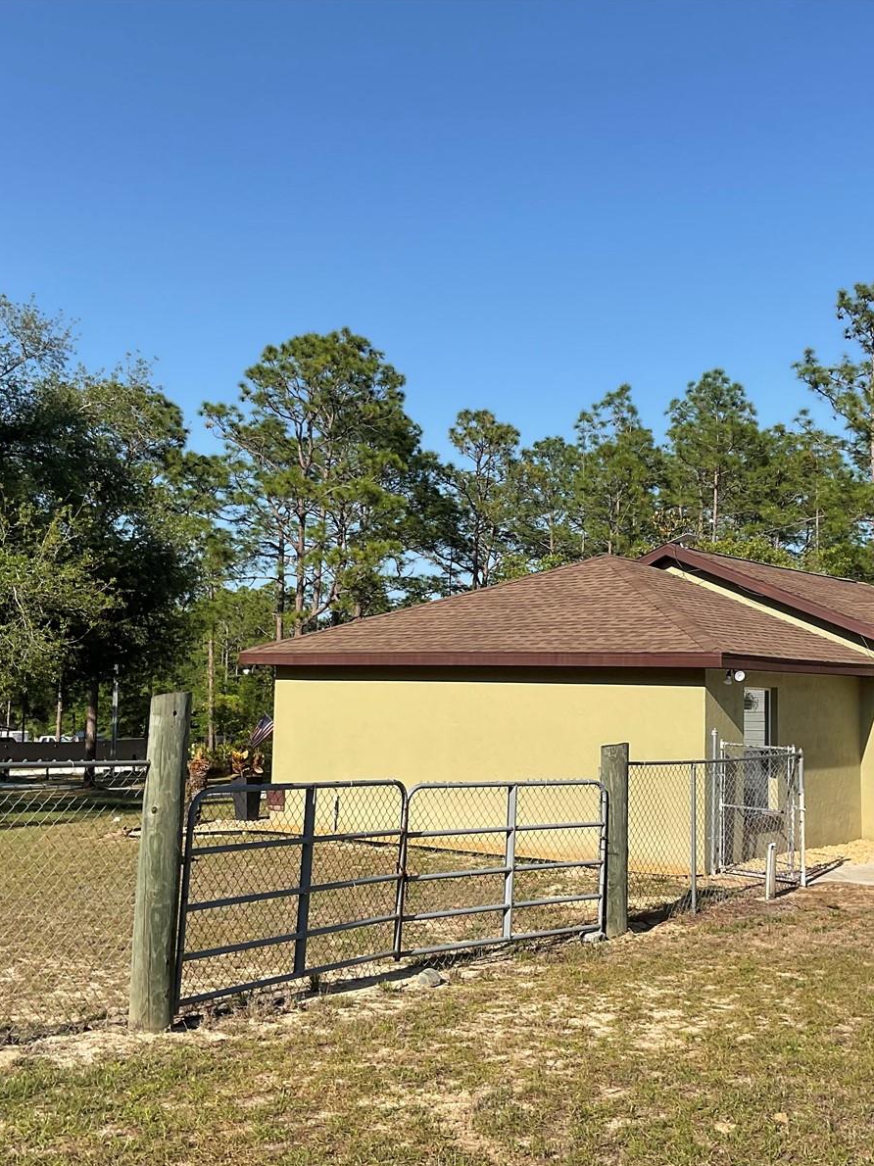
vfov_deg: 47.9
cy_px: 584
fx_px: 1313
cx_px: 483
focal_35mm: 39
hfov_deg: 36.8
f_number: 1.8
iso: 16
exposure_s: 1/1912
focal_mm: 3
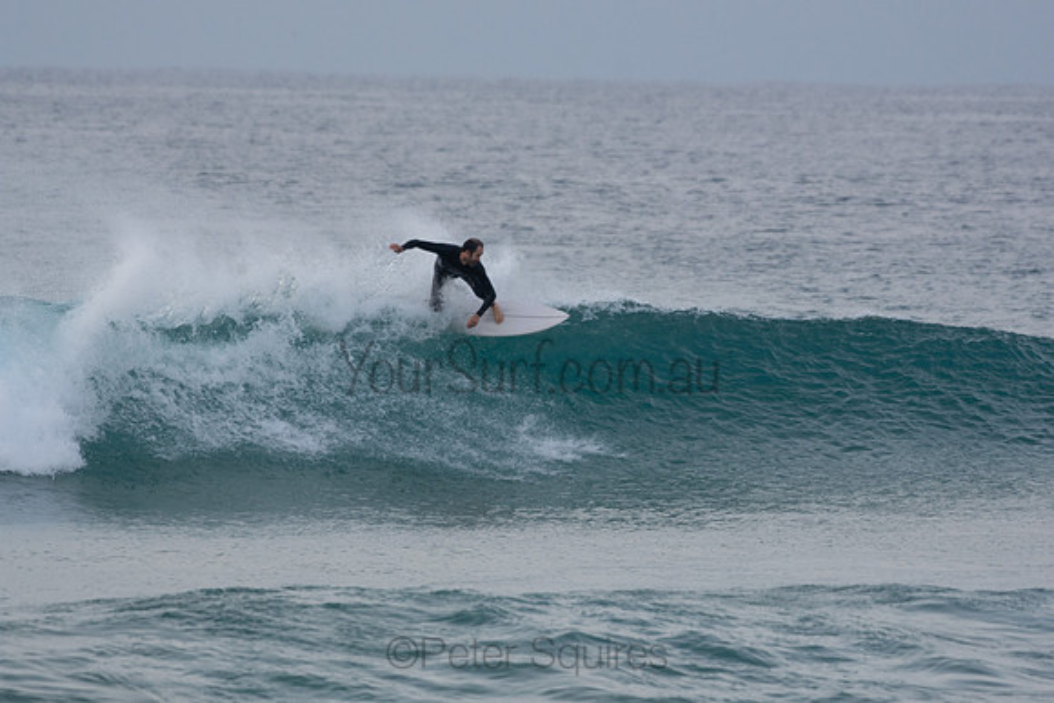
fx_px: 14056
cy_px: 352
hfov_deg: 4.3
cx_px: 527
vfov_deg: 2.9
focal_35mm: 480
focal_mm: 320
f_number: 5.6
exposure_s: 1/1600
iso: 560
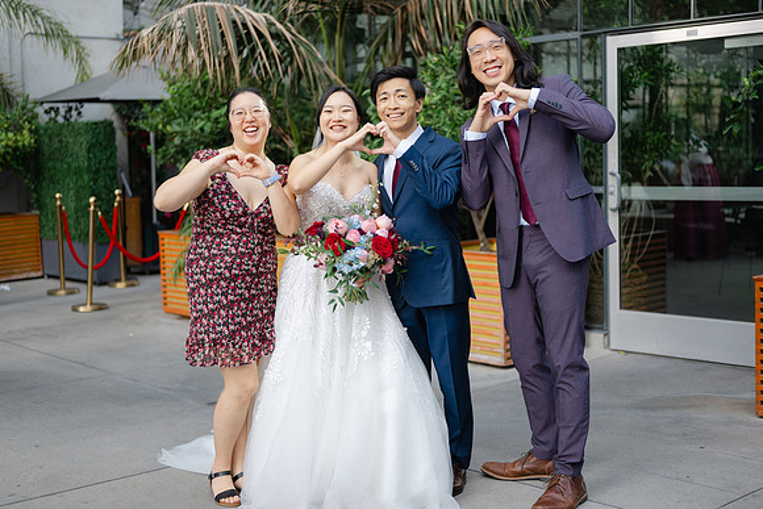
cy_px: 254
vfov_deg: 27.0
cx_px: 382
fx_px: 1060
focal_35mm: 50
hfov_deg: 39.6
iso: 80
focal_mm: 50
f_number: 1.8
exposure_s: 1/400
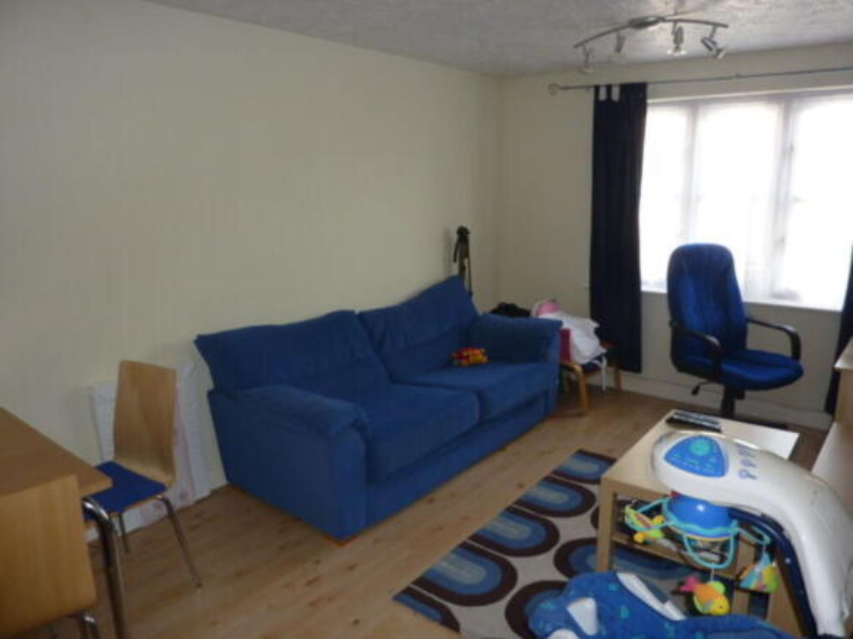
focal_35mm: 25
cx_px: 426
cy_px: 320
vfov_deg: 54.9
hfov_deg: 69.4
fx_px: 616
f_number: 3.3
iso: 125
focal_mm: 4.1
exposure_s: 1/30
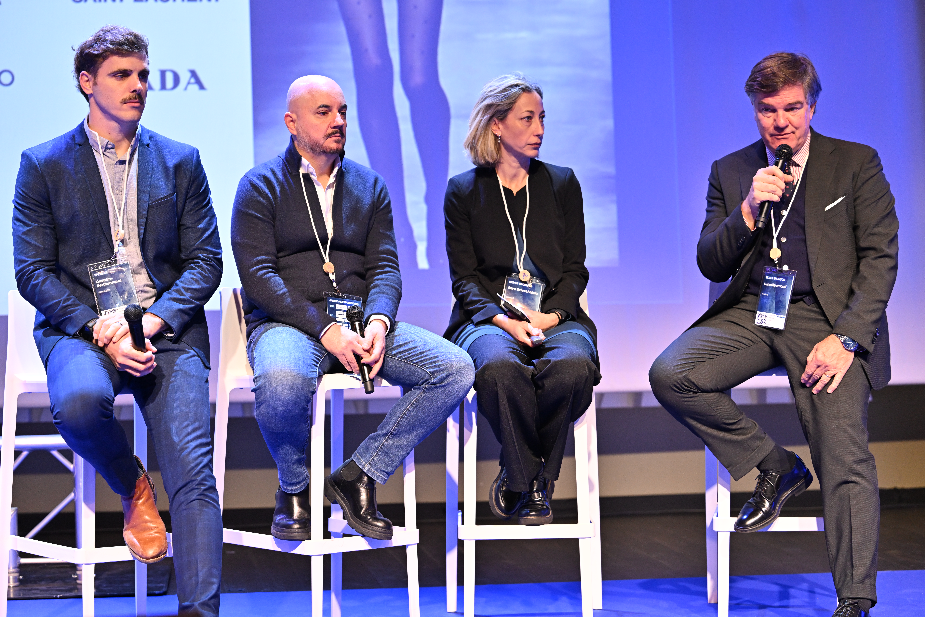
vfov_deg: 15.5
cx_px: 462
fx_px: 2261
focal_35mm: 88
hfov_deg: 23.1
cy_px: 308
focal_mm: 88
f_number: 2.8
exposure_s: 1/160
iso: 1600
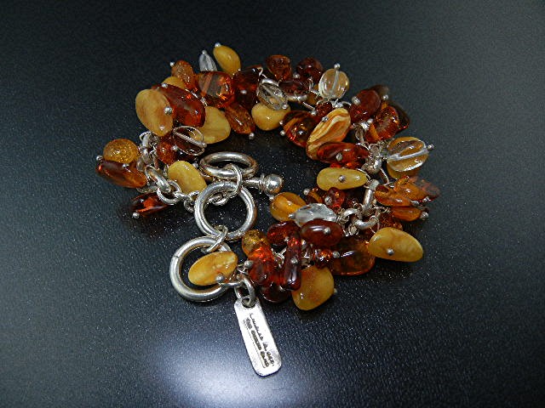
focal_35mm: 30
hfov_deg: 60.0
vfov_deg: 46.8
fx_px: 472
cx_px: 272
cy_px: 204
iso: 259
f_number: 7
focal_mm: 5.4
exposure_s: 1/30
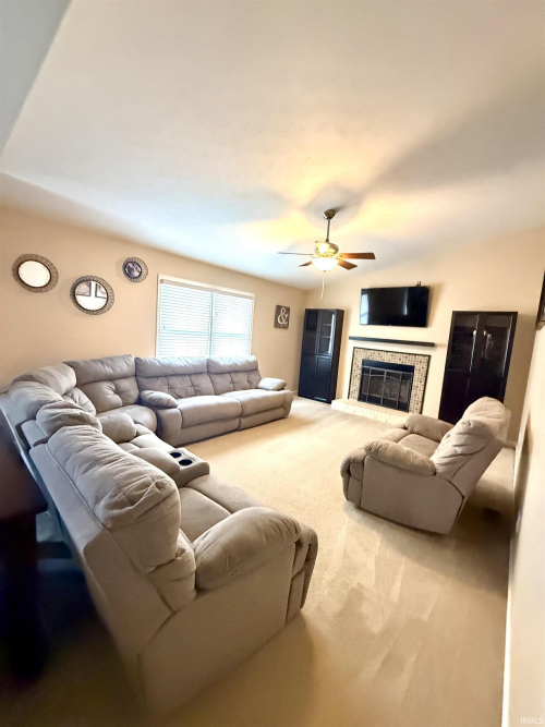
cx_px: 272
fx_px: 294
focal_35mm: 14
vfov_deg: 102.1
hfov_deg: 85.7
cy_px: 364
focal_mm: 2.22
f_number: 2.2
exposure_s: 1/60
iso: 1000
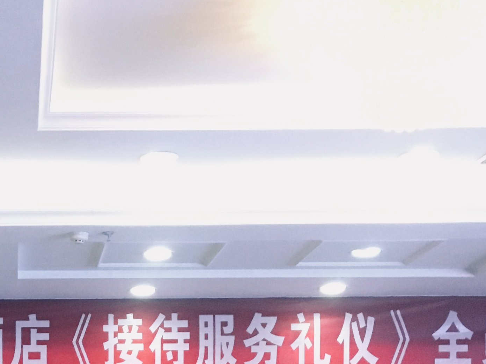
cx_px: 3
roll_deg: +1.5
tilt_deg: -1.3
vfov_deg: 16.3
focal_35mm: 84
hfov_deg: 22.4
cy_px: 524
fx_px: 1179
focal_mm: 4.15
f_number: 2.2
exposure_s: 1/25
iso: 200
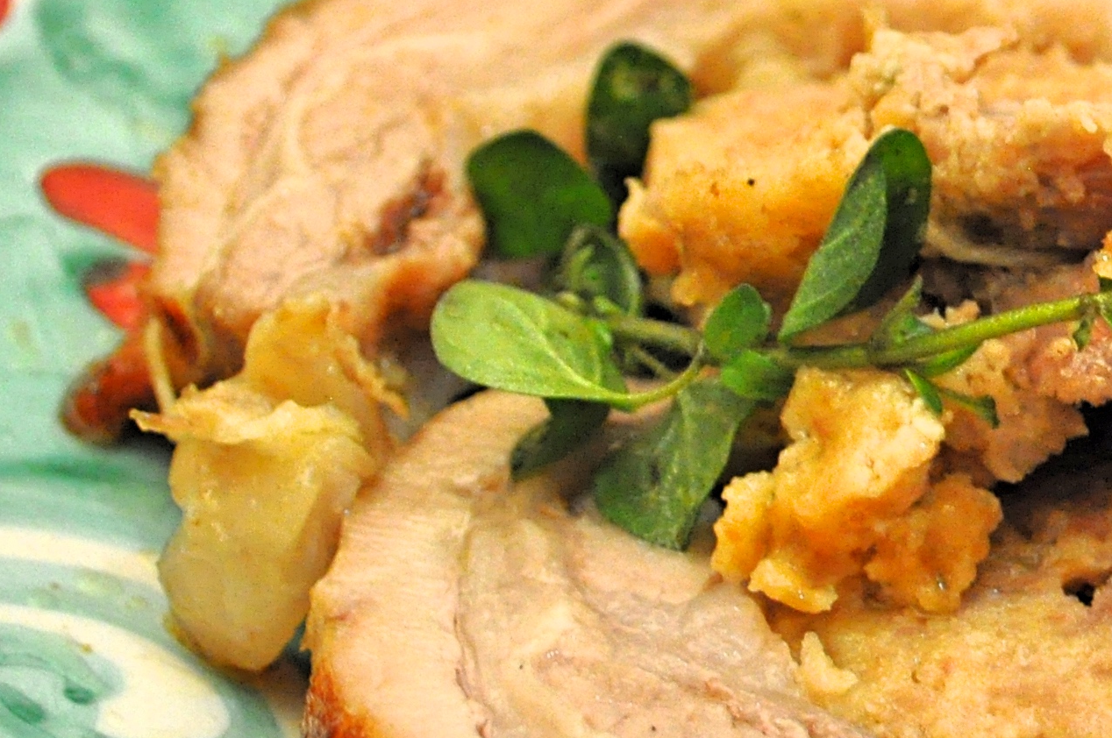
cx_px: 1093
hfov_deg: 14.3
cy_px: 161
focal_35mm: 142
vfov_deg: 9.6
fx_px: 4381
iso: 1600
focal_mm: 28
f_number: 4.5
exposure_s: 1/60
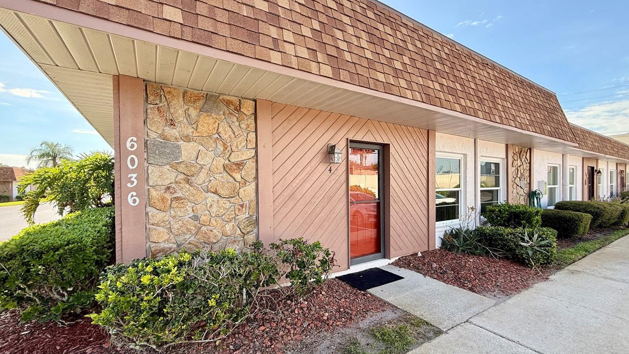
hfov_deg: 99.4
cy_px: 189
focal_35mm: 16
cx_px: 316
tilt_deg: -0.6
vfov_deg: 67.0
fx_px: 267
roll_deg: +0.5
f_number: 2.2
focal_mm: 2.22
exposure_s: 1/297
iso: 50
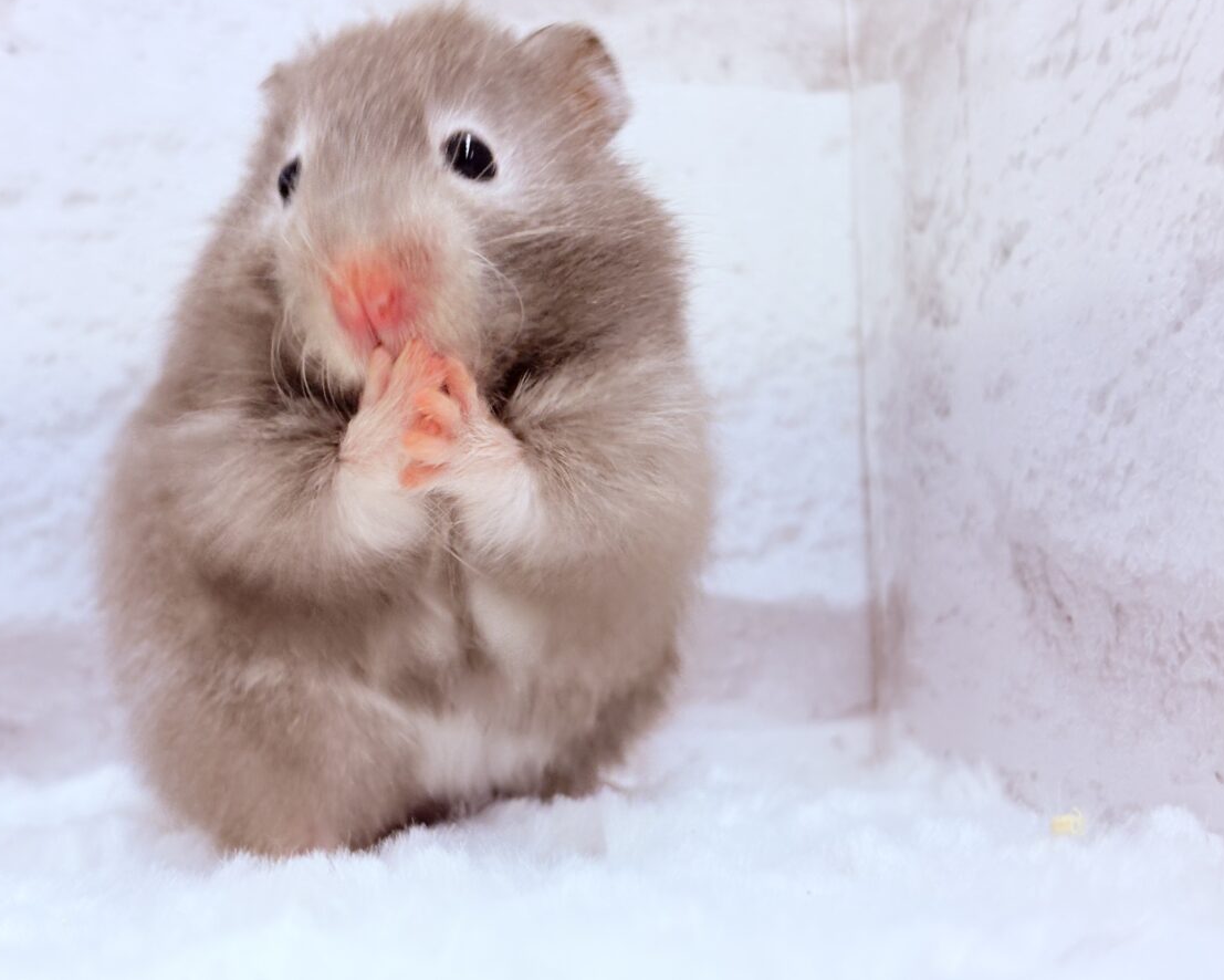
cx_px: 584
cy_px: 483
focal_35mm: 55
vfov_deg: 27.6
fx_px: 1993
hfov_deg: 34.1
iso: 80
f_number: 1.6
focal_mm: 5.96
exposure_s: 1/50
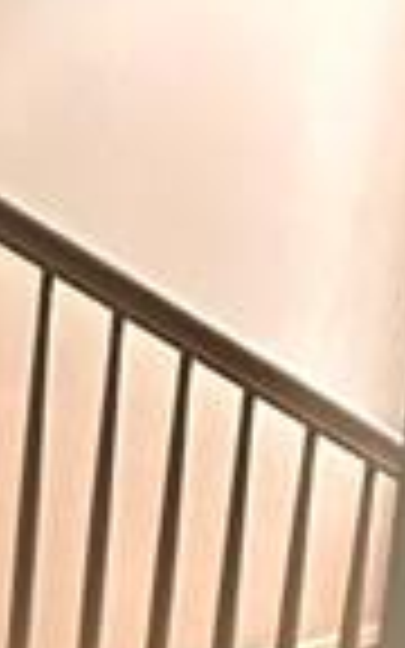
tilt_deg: -8.4
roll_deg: -1.3
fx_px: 1395
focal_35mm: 79
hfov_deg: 12.6
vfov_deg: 23.5
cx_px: -585
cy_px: -166
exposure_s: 1/60
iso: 1250
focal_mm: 2.22
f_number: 2.2
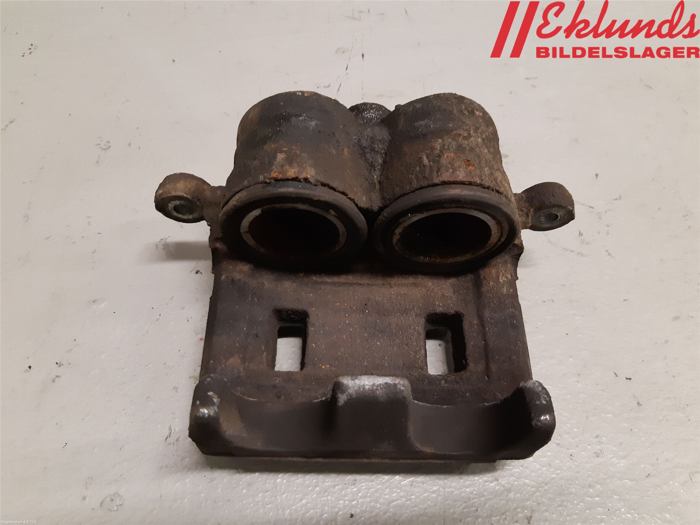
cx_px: 350
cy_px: 262
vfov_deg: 53.1
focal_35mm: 26
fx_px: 526
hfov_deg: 67.3
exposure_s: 1/50
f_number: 1.7
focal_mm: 3.93
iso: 320
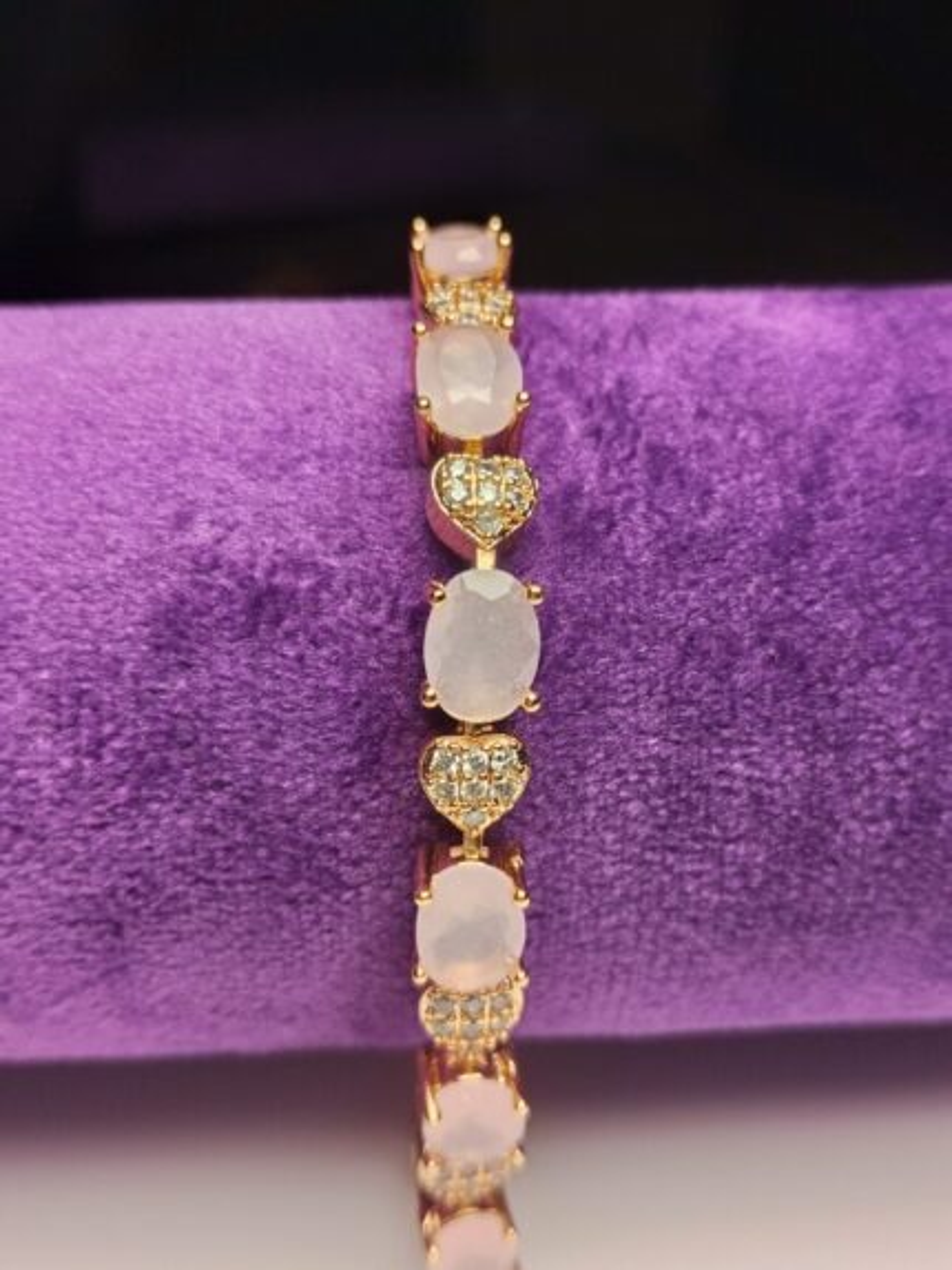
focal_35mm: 31
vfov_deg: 58.3
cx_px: 476
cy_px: 635
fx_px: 1136
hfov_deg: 45.5
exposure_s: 1/100
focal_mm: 3.98
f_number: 1.8
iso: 100
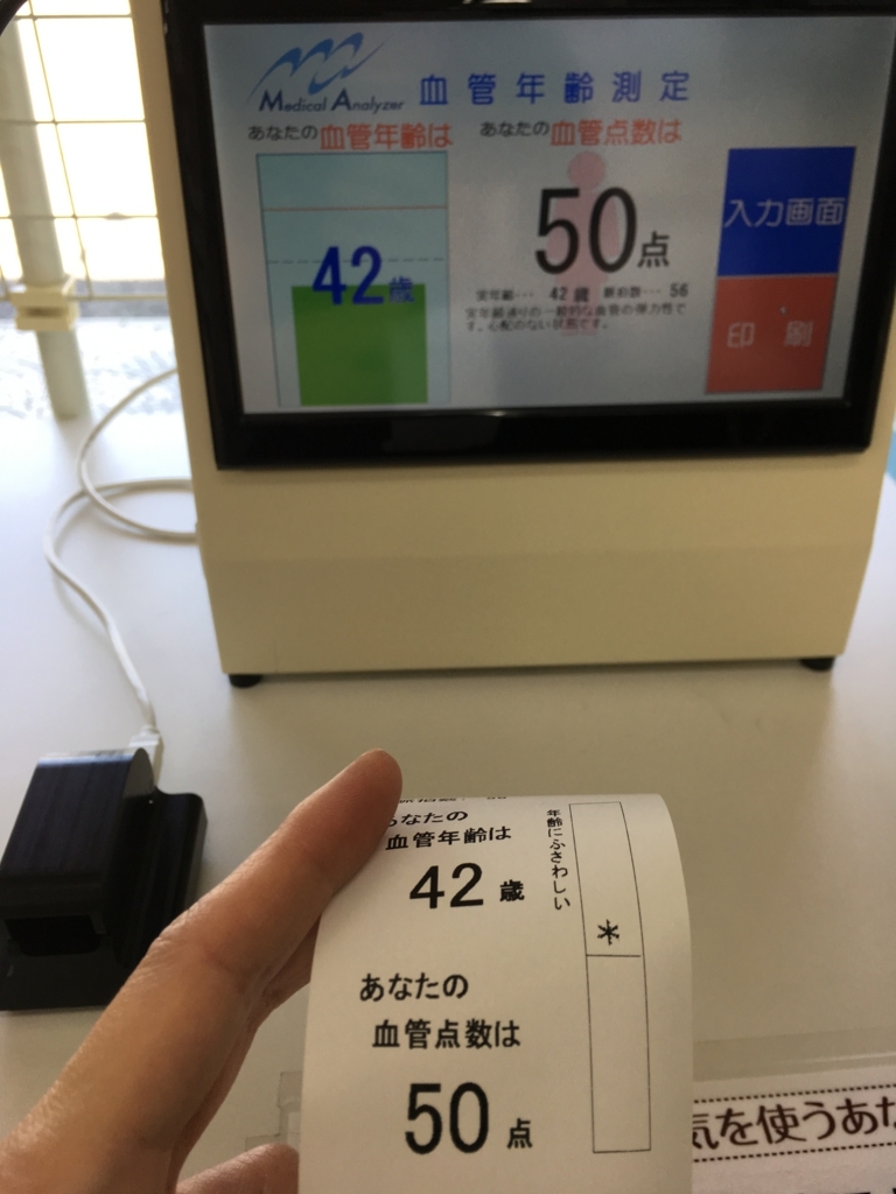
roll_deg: +0.8
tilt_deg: -35.0
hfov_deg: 48.2
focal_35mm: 29
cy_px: 597
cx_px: 448
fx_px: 1001
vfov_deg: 61.7
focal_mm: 4.15
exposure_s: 1/120
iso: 40
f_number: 2.2
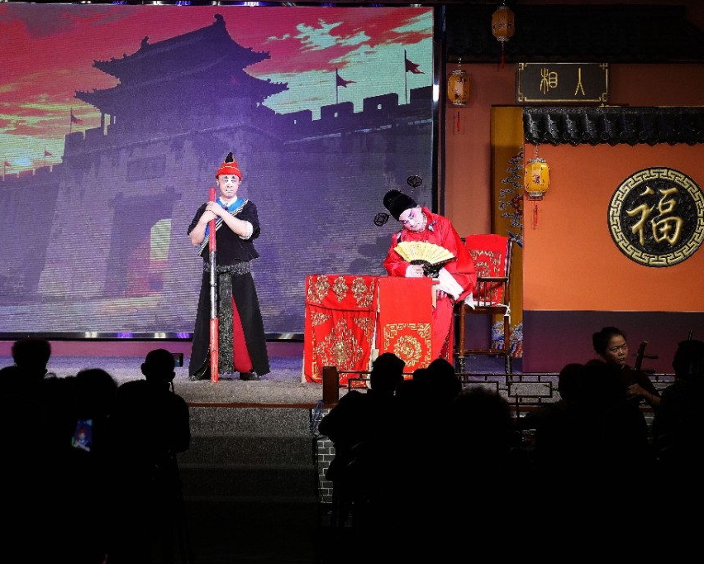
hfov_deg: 17.3
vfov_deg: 13.9
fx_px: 2313
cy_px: 287
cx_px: 331
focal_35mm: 111
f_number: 4.5
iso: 800
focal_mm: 72
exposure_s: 1/200
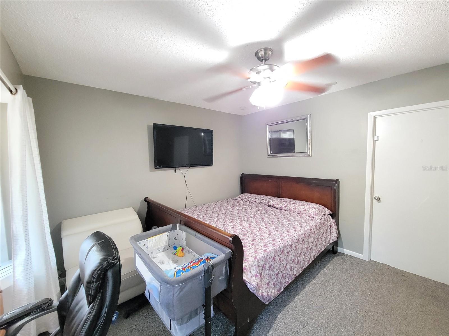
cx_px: 224
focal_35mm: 13
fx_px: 169
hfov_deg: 106.2
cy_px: 168
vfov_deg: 89.9
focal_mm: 2.2
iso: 1250
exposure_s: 1/24
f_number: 2.2
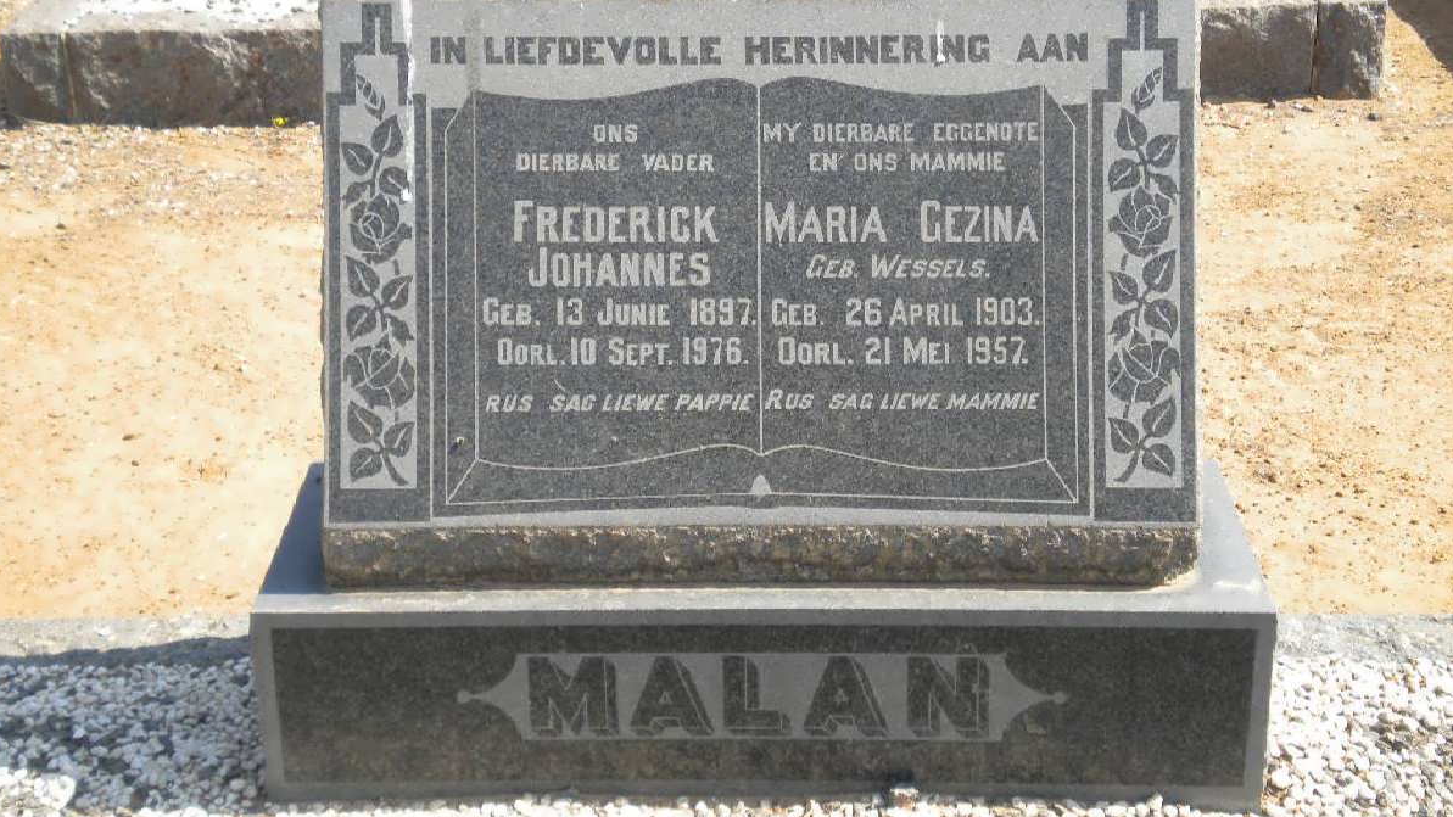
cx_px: 726
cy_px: 343
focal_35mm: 57
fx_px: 2196
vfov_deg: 21.1
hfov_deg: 36.6
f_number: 5.6
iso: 80
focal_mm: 9.3
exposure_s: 1/190
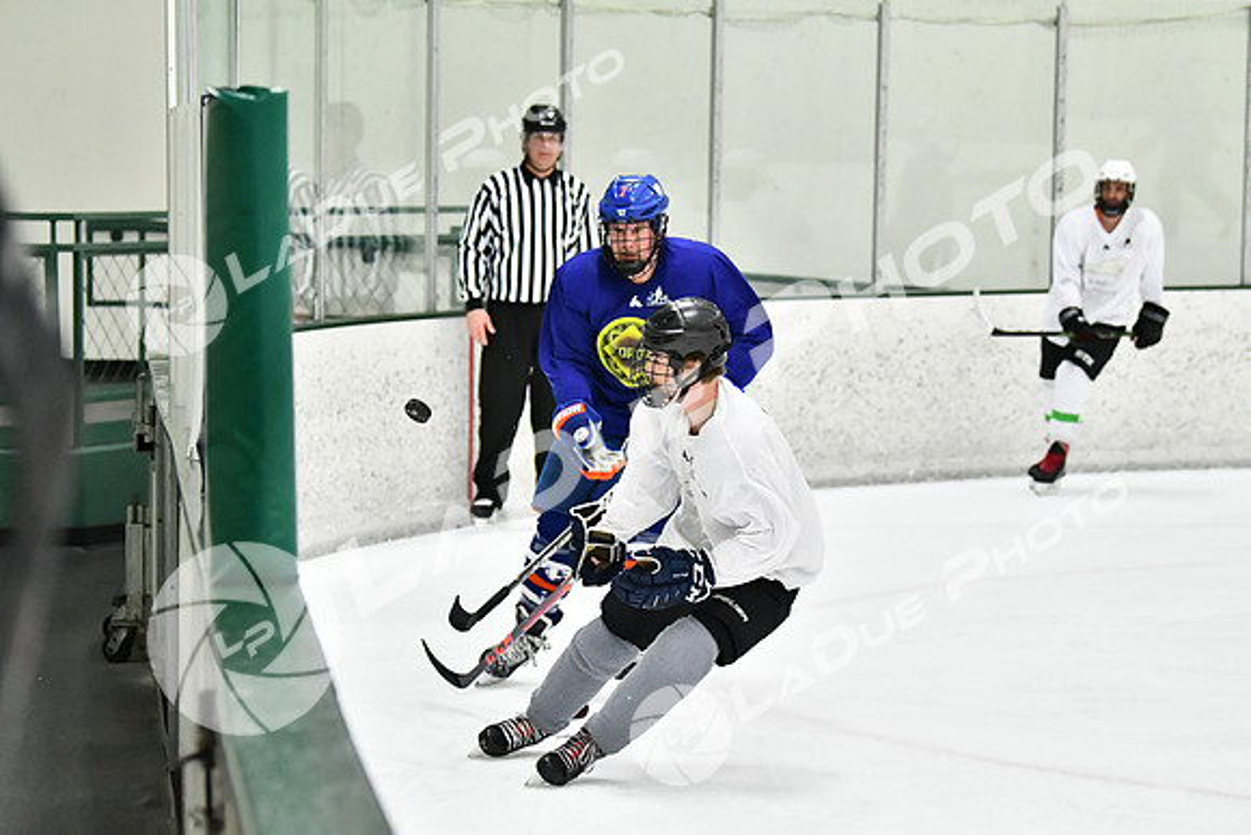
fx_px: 4953
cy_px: 418
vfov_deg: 9.6
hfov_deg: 14.4
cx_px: 626
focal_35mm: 142
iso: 6400
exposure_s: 1/1600
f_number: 2.8
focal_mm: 95
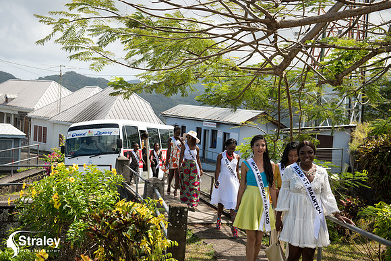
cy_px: 130
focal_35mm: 50
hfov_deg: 39.6
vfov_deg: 27.0
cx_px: 196
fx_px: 543
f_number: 5.6
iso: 64
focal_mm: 50
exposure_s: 1/160
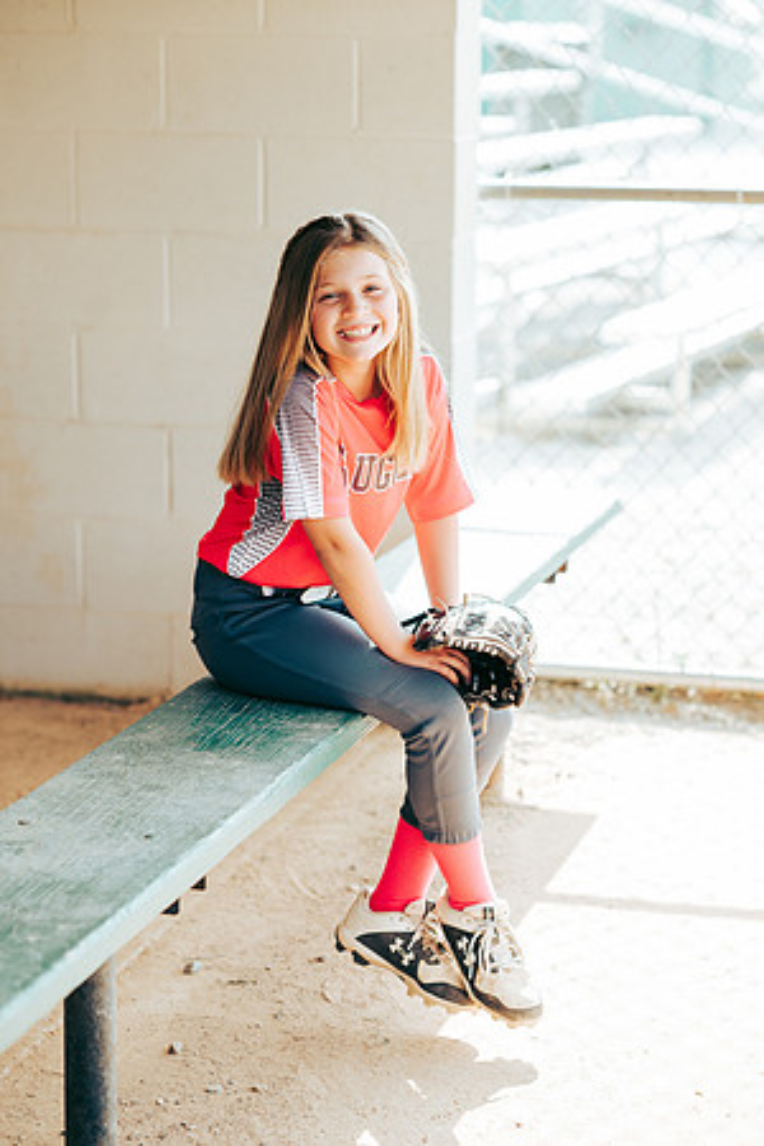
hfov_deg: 16.1
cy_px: 573
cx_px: 382
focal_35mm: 85
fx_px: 2706
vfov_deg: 23.9
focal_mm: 85
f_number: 2.8
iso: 160
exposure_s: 1/320
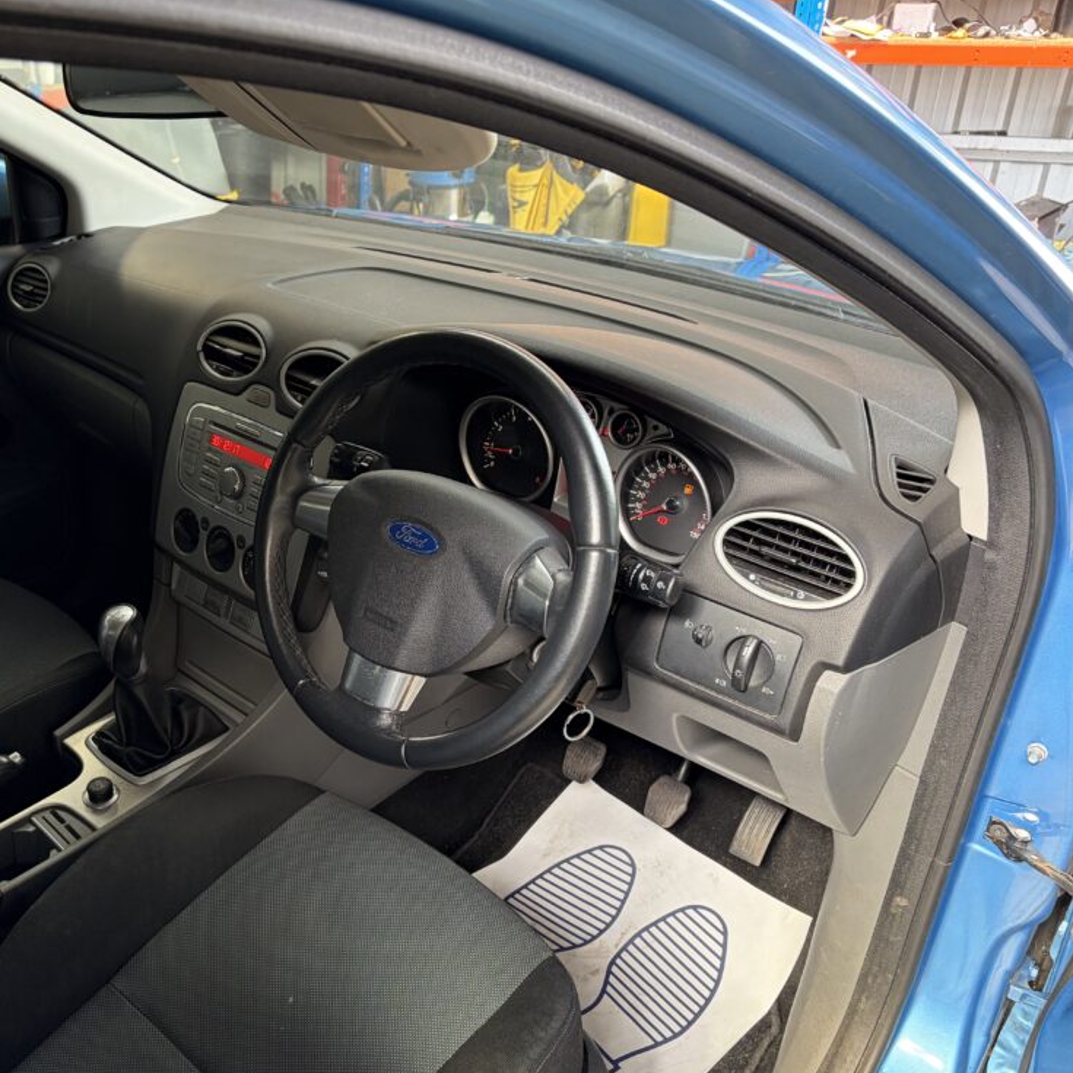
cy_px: 550
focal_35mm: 32
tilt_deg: -28.2
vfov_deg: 51.1
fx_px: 1122
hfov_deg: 49.9
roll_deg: +1.8
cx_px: 327
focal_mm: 5.96
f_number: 1.6
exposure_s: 1/50
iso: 100
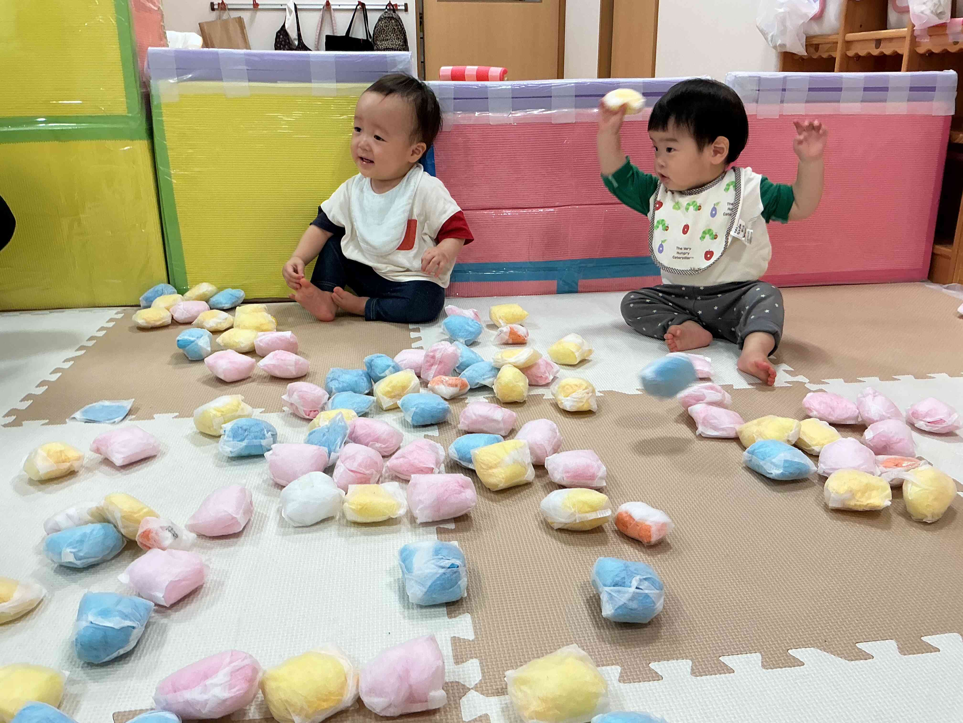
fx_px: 807
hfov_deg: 61.7
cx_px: 482
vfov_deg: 48.2
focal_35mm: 29
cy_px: 362
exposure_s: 1/120
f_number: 1.8
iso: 64
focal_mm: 3
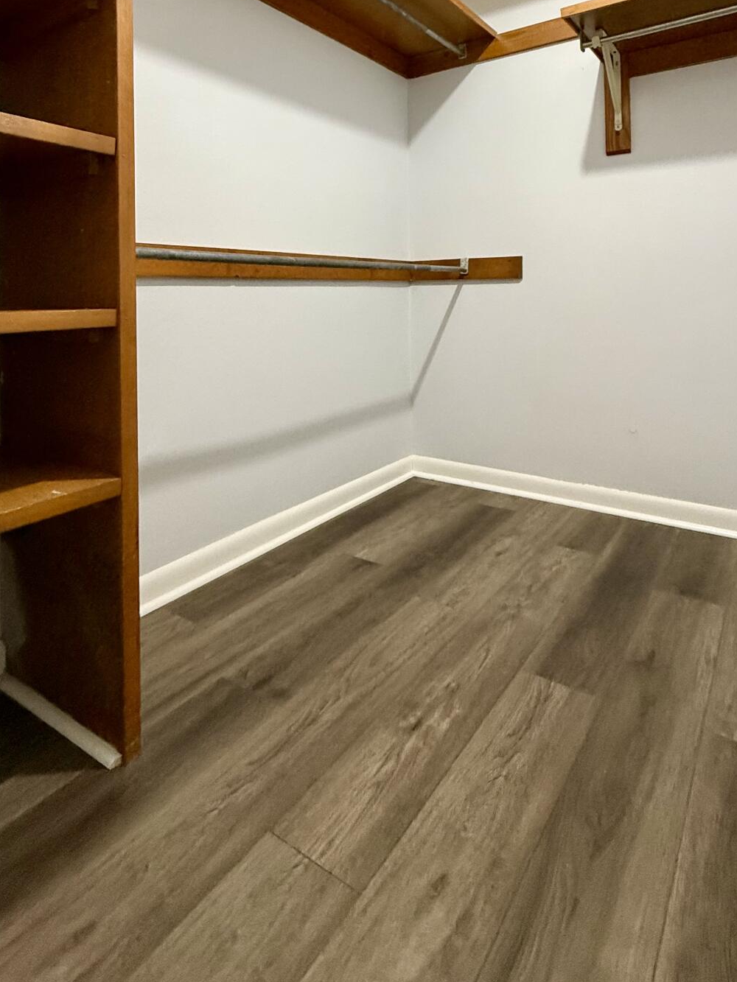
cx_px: 408
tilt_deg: +1.6
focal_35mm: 21
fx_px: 596
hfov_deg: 63.3
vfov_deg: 75.2
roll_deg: +0.1
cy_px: 290
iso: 500
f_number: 2.2
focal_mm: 2.22
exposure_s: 1/60
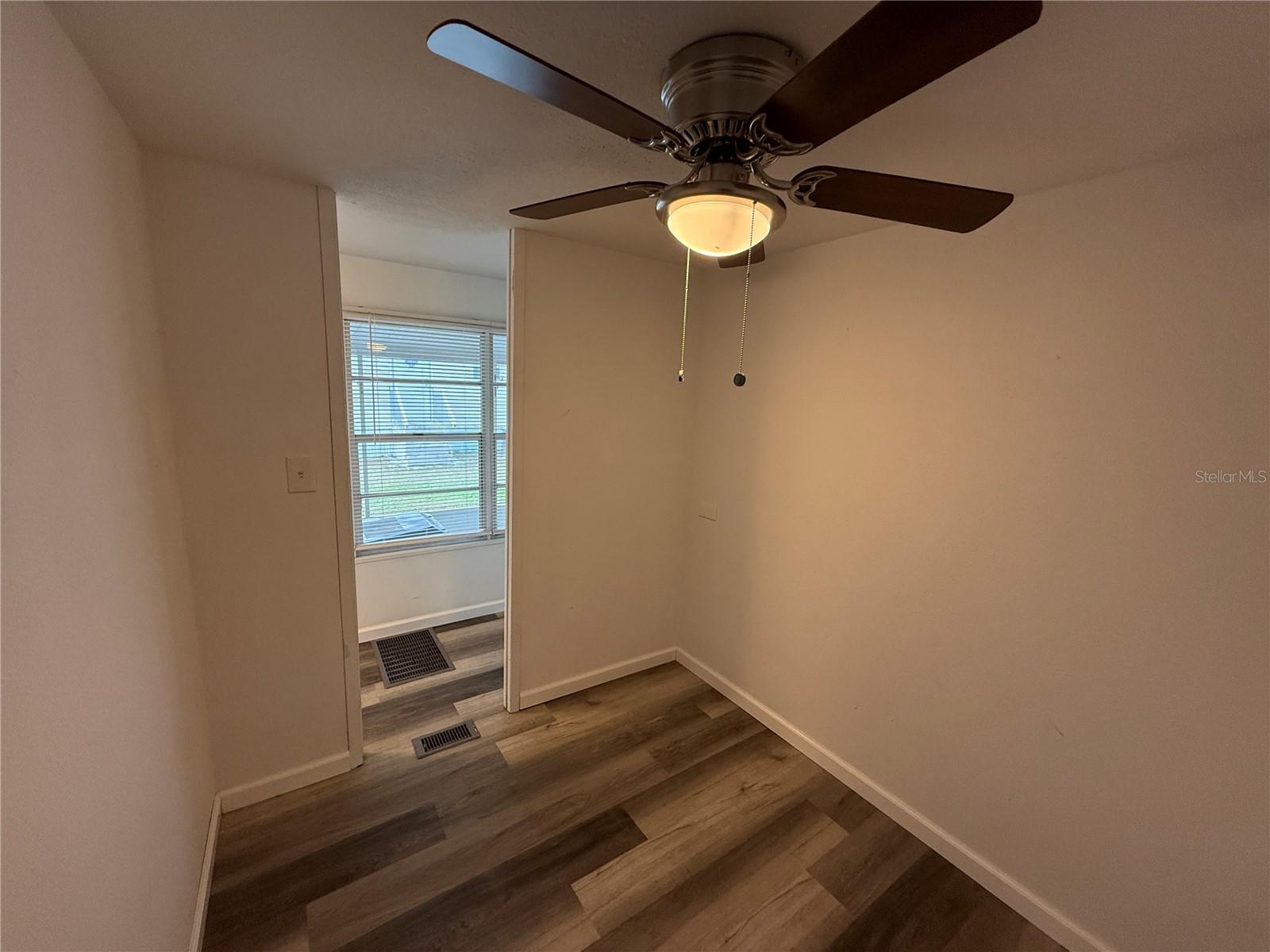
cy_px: 476
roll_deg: -1.8
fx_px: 514
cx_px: 635
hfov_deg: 102.1
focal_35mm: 14
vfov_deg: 85.7
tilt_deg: -9.5
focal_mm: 2.22
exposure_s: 1/120
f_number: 2.2
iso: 250
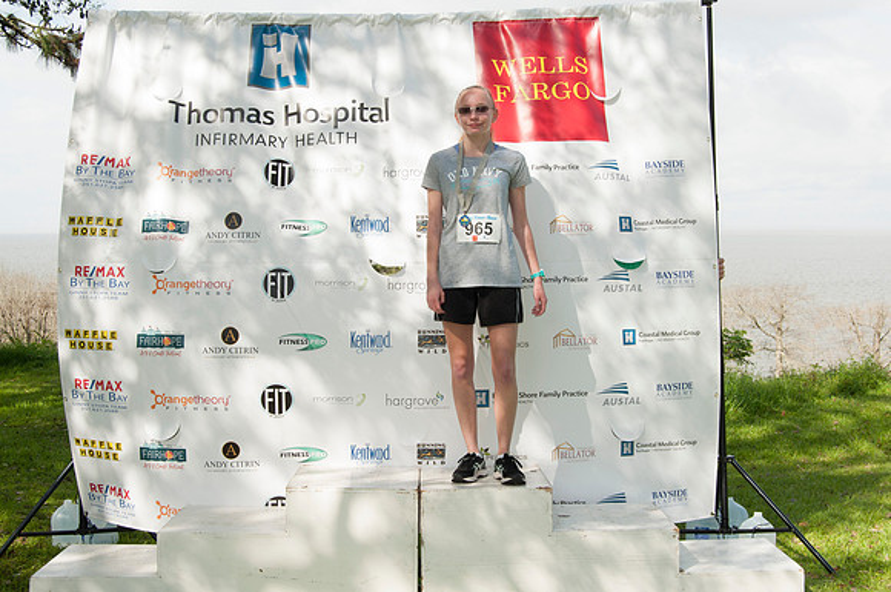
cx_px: 446
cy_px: 296
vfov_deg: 28.9
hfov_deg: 42.4
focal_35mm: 46
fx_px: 1149
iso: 250
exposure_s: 1/200
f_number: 9
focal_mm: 31
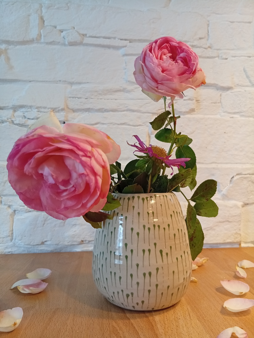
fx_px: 263
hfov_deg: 51.5
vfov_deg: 65.2
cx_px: 127
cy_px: 169
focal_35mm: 27
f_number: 1.8
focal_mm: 3.84
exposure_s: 1/33.3
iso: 215
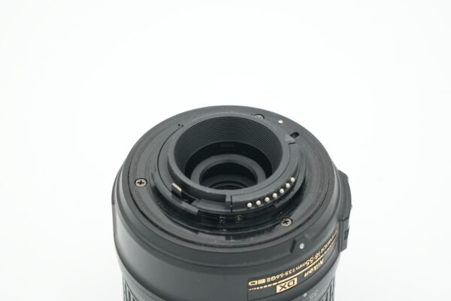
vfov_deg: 13.0
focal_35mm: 105
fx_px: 1315
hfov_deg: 19.5
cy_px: 150
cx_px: 226
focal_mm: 70
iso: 640
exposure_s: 1/100
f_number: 13
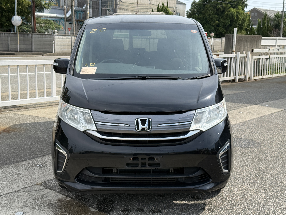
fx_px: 397
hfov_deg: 39.7
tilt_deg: -9.9
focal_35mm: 48
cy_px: 108
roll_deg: -1.7
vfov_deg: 30.3
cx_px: 143
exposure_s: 1/3891
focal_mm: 6.76
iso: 80
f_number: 1.78
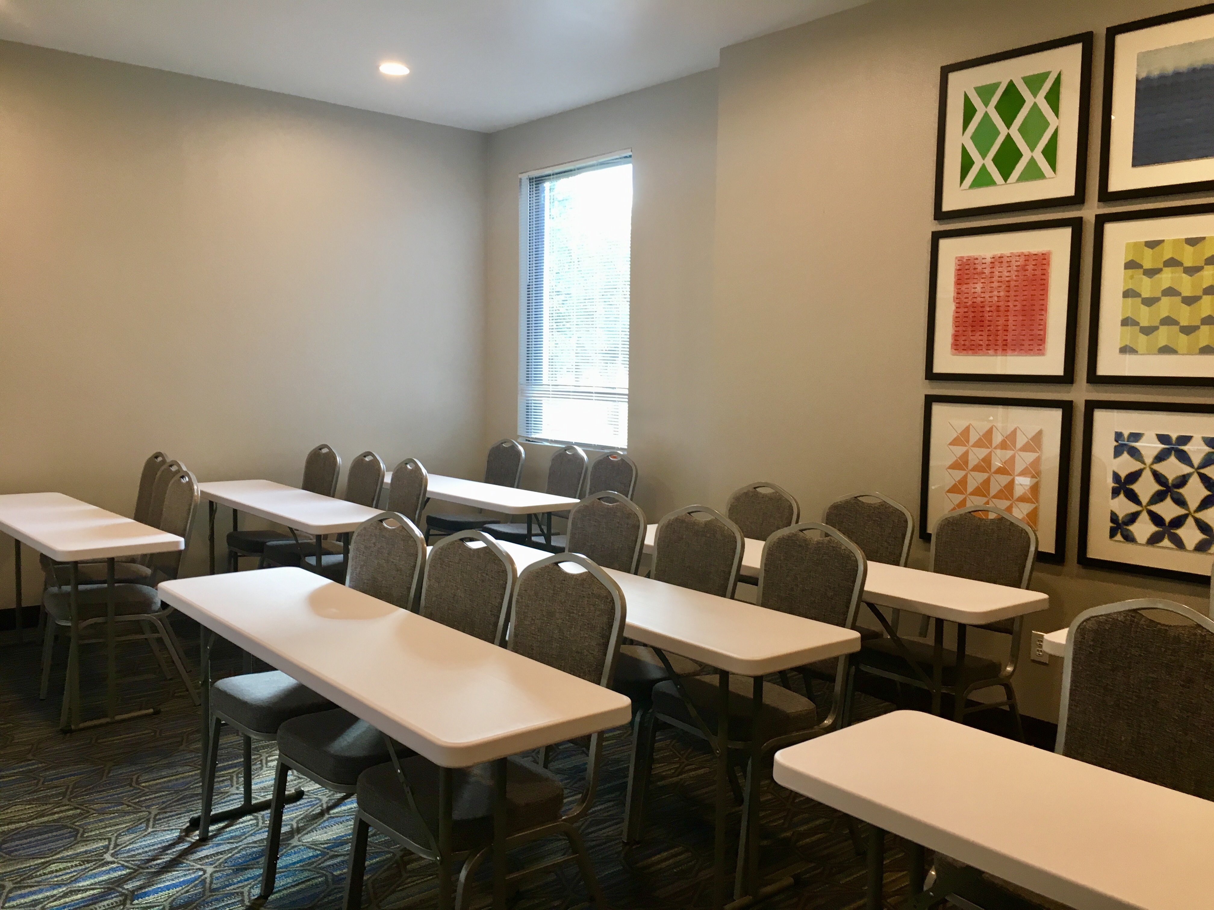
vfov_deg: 48.2
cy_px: 455
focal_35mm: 29
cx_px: 607
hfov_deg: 61.7
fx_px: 1017
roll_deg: -0.9
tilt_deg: -5.5
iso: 50
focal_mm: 4.15
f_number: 2.2
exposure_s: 1/30
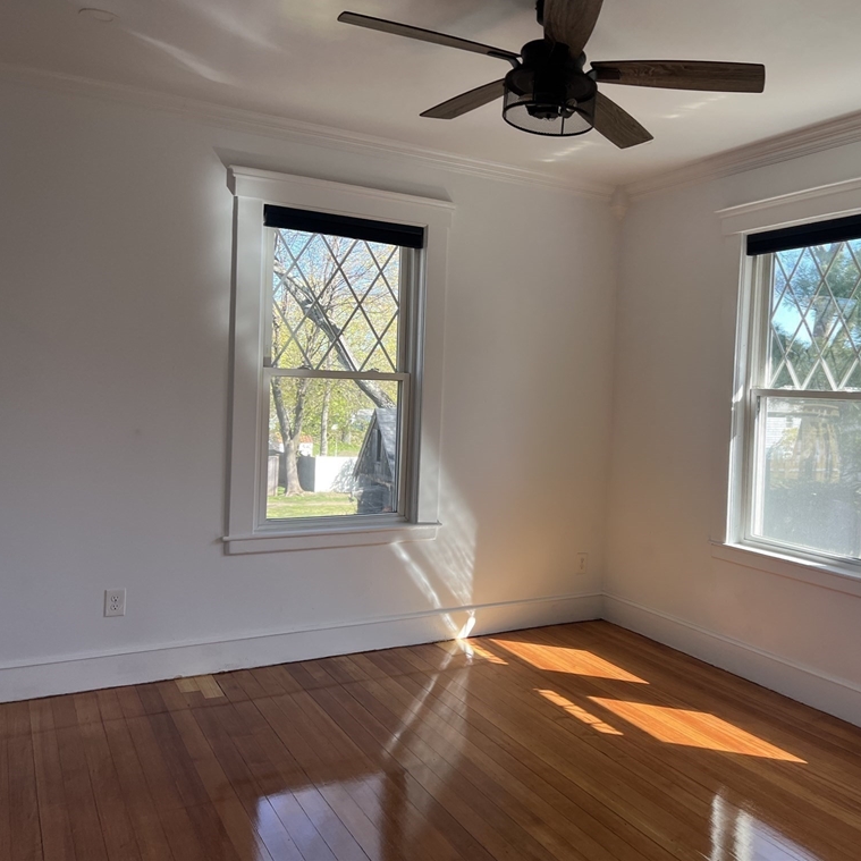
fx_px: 872
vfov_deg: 52.5
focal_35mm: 31
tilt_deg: -3.6
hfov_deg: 51.7
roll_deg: -1.4
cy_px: 427
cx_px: 565
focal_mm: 5.7
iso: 40
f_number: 1.5
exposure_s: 1/260
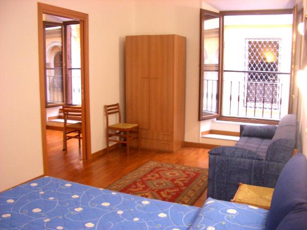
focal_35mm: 35
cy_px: 115
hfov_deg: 52.6
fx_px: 310
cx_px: 154
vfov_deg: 40.7
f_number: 2.6
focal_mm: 5.8
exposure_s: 1/20
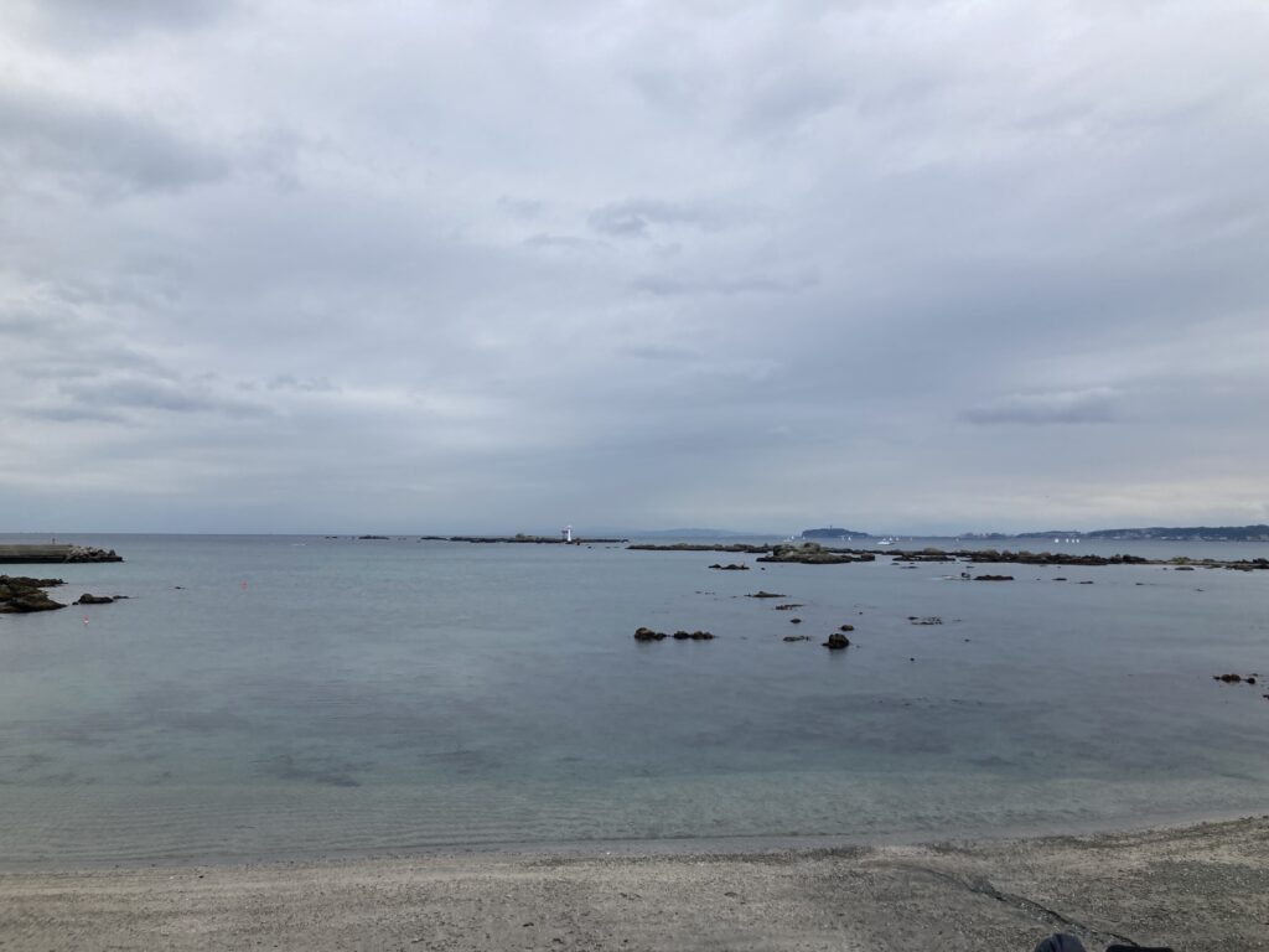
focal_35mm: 28
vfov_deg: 49.7
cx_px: 634
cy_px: 476
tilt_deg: +5.8
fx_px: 1026
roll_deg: +0.4
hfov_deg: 63.4
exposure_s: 1/1230
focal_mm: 3.99
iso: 20
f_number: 1.8
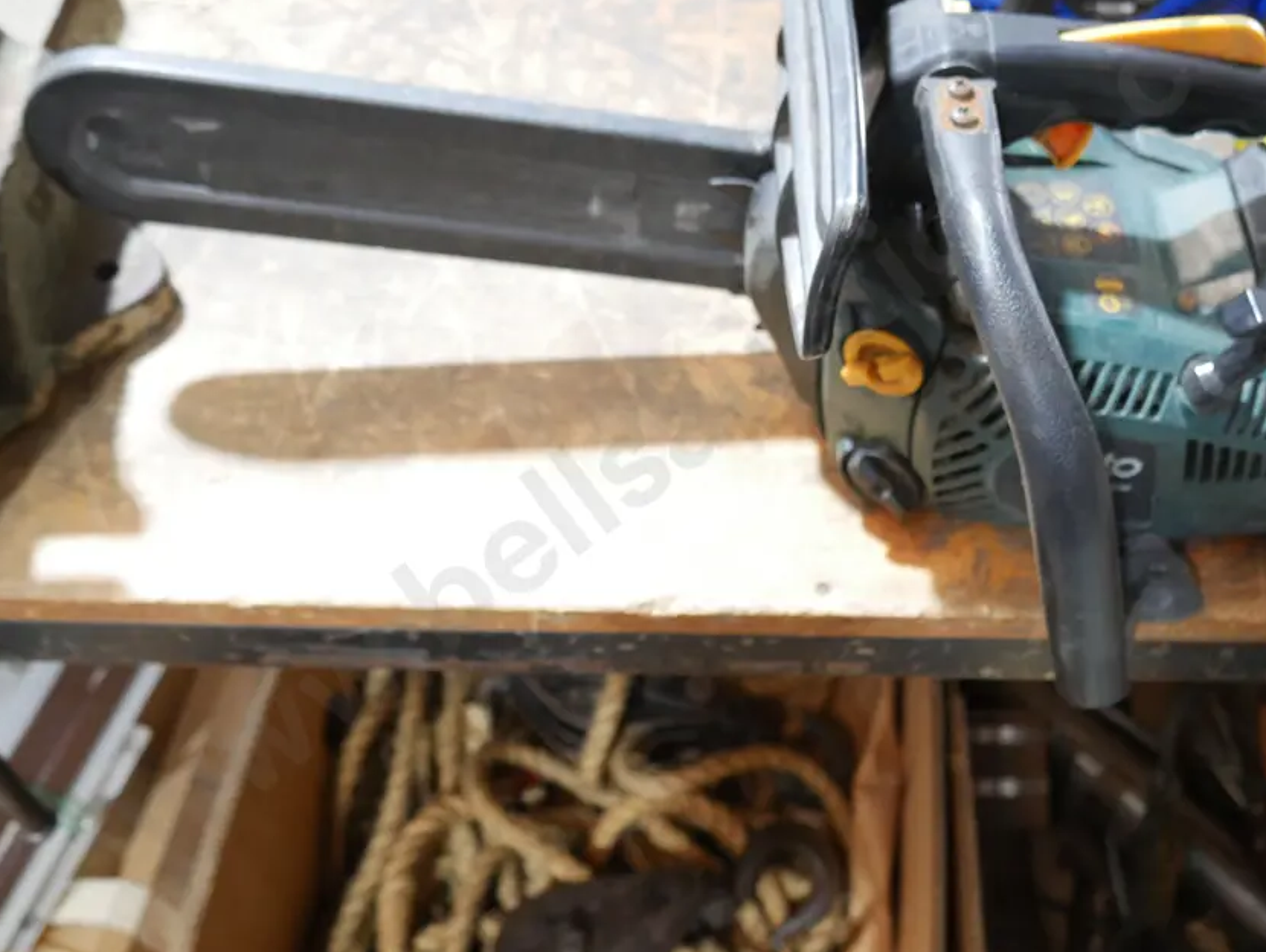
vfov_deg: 38.5
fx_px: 1354
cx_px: 763
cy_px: 373
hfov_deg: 49.8
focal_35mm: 37
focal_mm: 15
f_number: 3.6
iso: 2000
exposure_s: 1/60
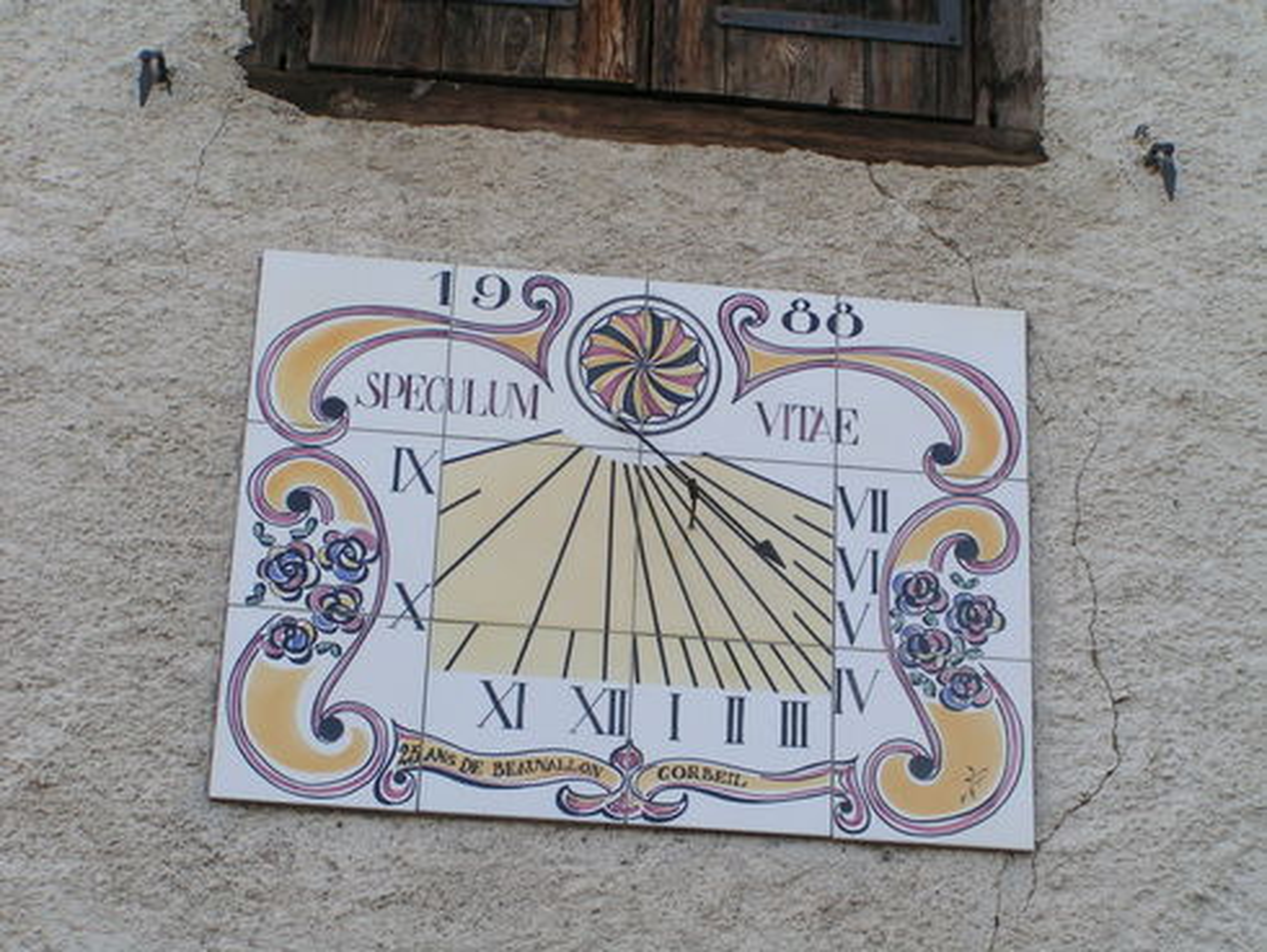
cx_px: 634
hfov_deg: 22.7
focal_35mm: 86
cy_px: 476
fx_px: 3149
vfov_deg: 17.2
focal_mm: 13.2
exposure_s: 1/125
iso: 50
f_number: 4.5
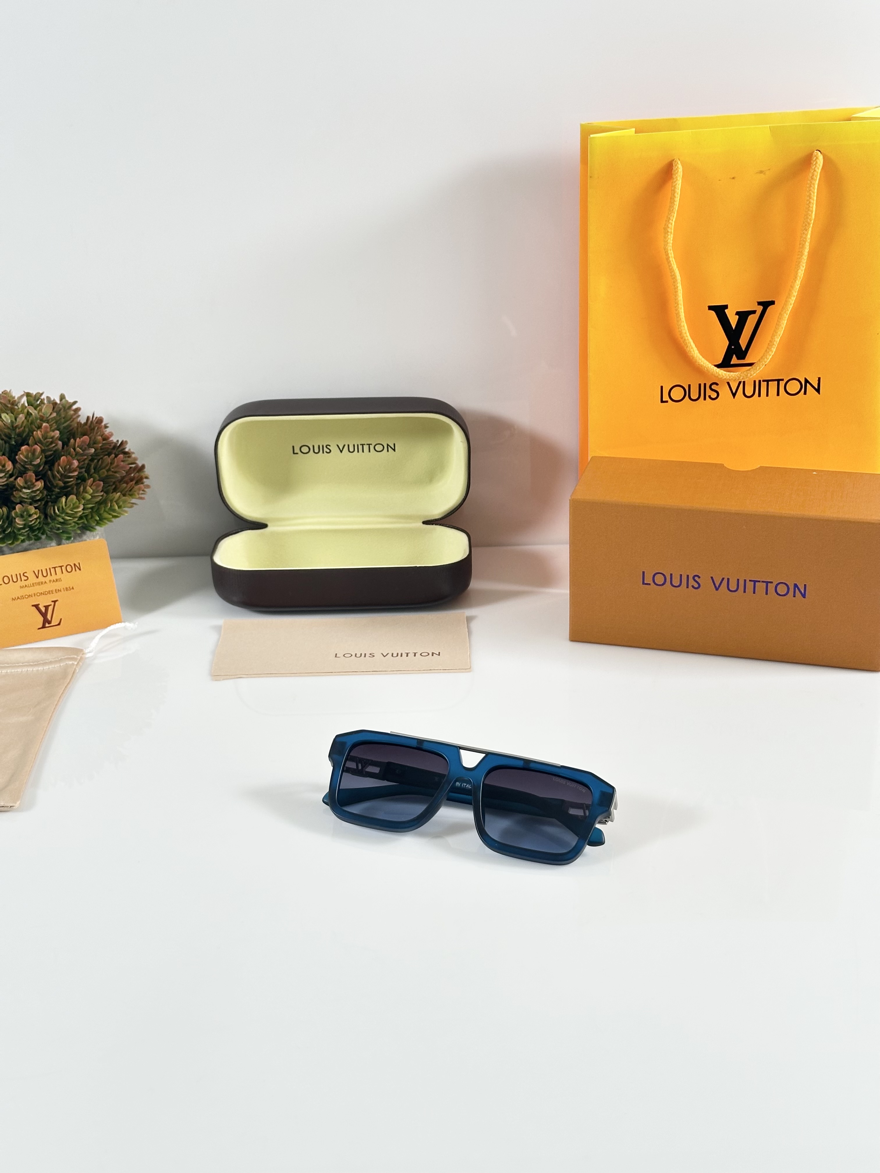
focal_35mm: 48
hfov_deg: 30.3
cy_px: 586
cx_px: 440
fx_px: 1627
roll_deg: +1.5
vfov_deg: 39.7
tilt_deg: -24.8
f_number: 1.78
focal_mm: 6.86
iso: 80
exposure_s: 1/87
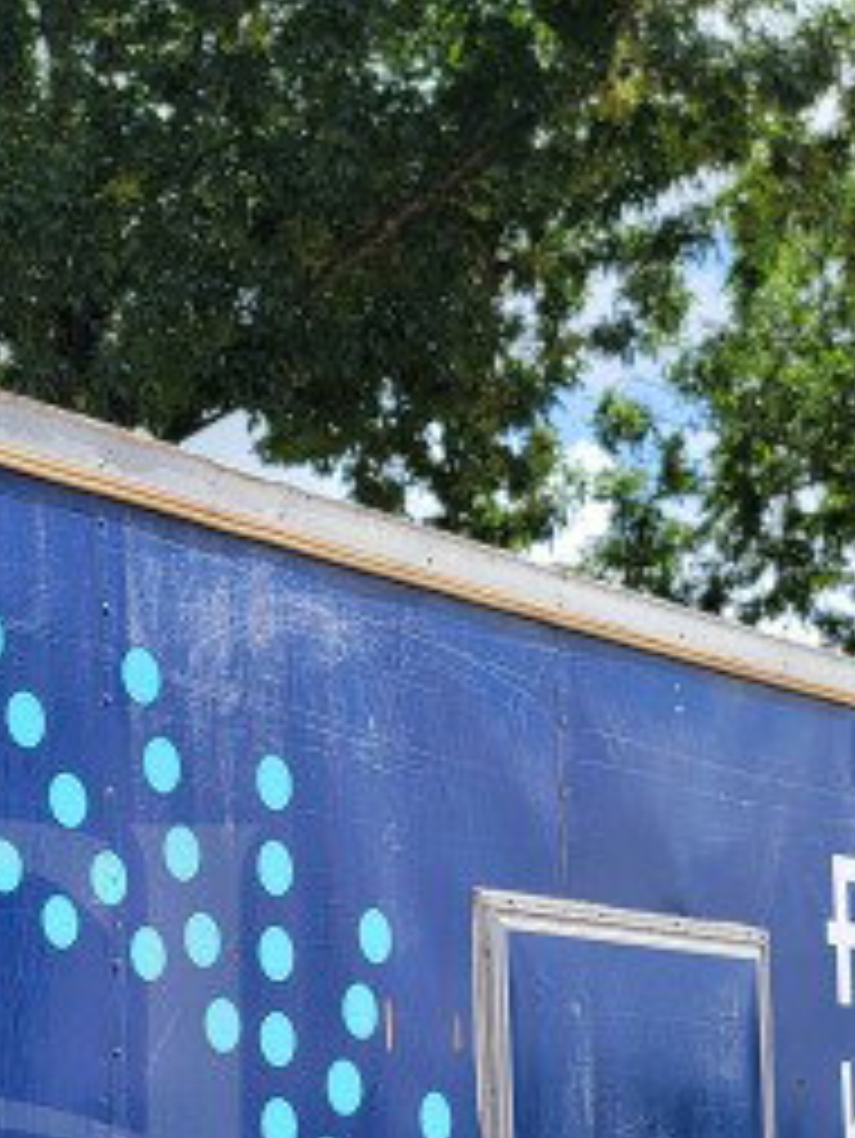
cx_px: -148
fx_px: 2534
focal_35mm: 77
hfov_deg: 18.3
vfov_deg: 24.0
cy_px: 1181
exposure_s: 1/588
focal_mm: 6.7
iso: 16
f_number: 1.8
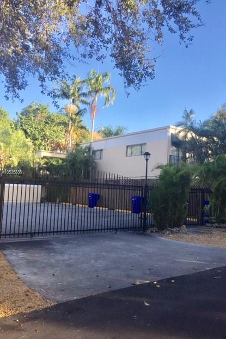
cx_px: 119
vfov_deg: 60.3
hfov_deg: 42.3
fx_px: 292
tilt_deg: +5.7
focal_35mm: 31
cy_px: 172
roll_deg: -3.0
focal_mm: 4.15
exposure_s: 1/719
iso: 32
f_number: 2.2
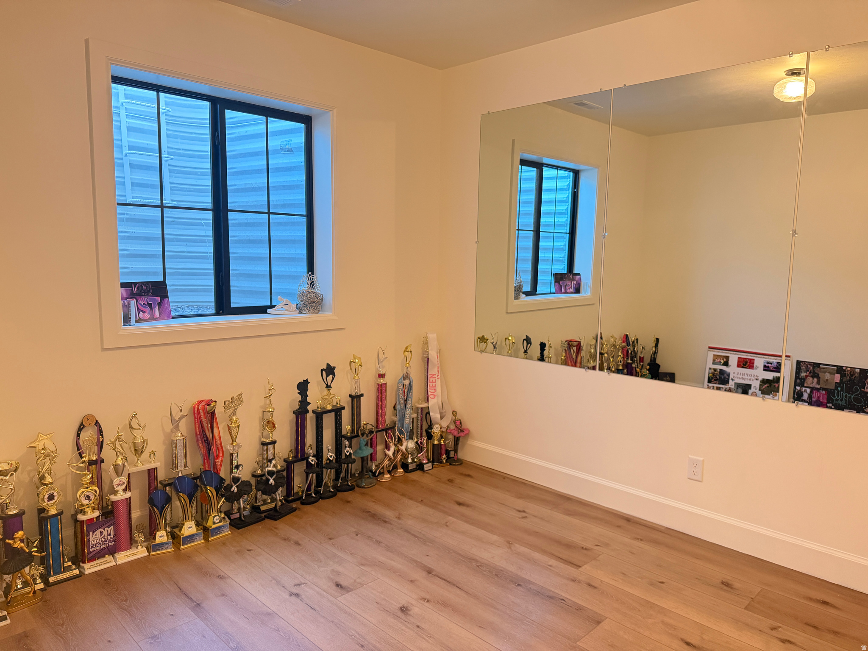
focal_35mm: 24
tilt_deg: -6.9
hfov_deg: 71.6
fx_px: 602
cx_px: 434
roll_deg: -1.1
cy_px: 326
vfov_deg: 56.8
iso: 640
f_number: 1.78
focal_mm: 6.76
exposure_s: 1/60
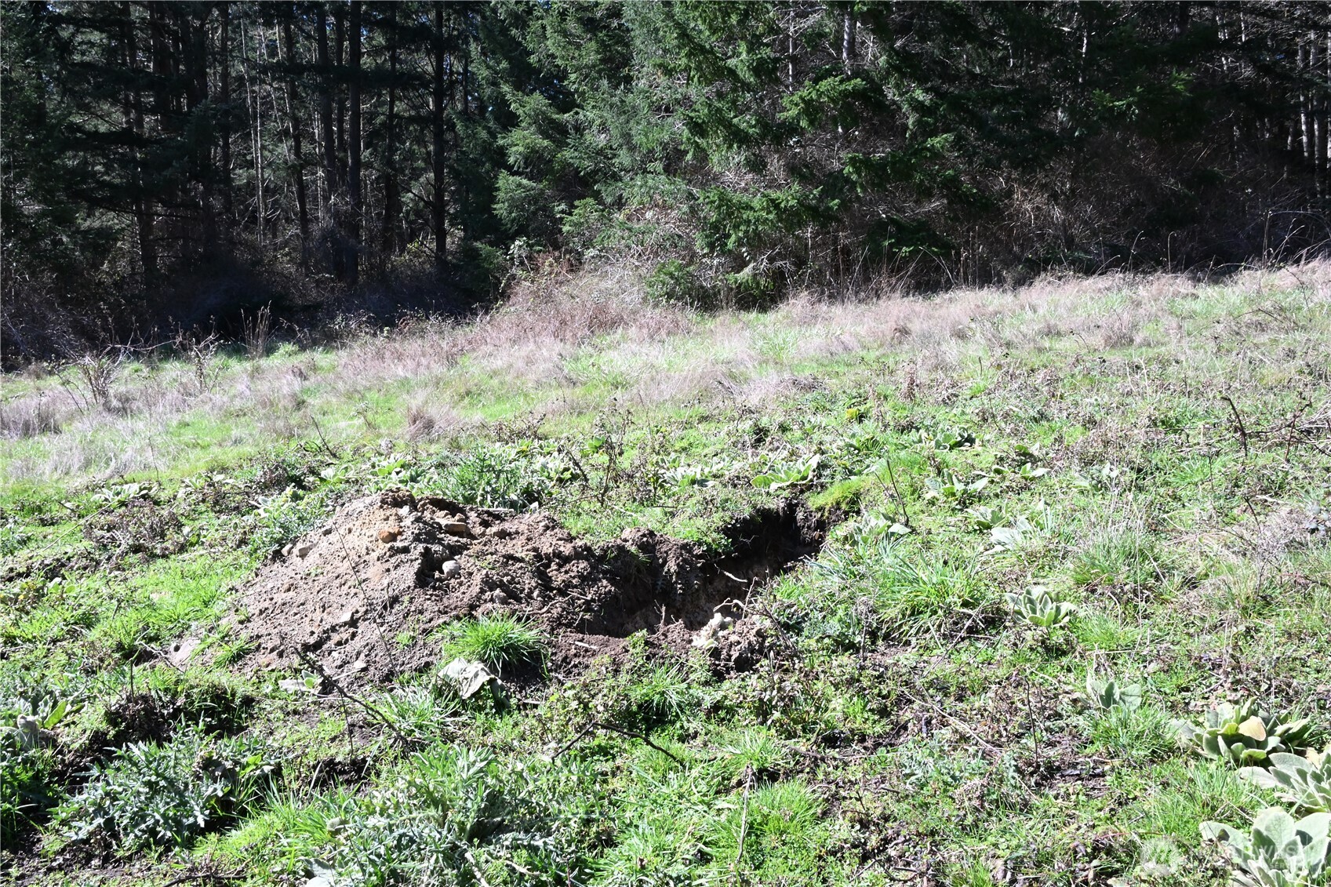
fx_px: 1201
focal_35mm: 32
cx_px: 666
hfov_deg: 58.0
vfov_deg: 40.5
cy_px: 444
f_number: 29
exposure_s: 1/100
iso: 1600
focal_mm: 32.5
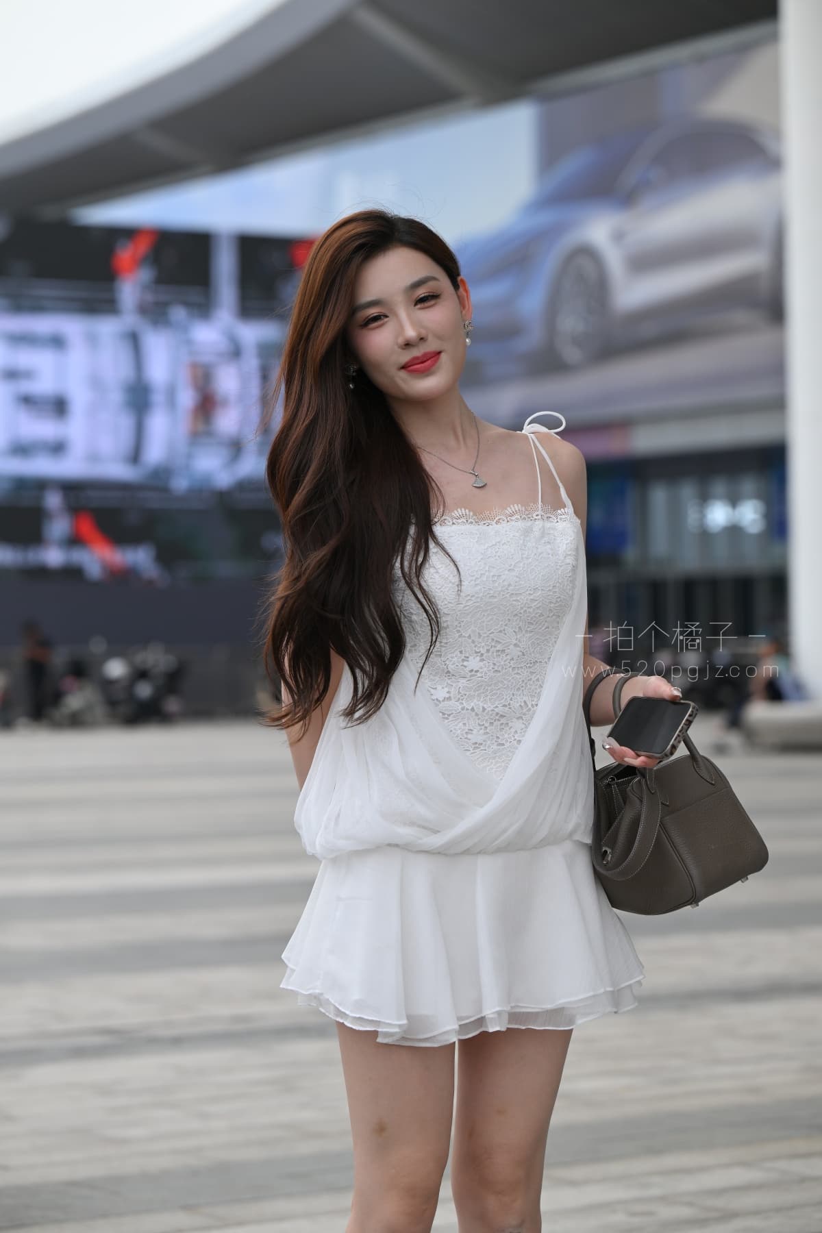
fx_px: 3390
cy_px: 616
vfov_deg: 20.6
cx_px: 411
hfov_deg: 13.8
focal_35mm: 99
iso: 320
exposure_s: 1/640
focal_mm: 99
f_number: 4
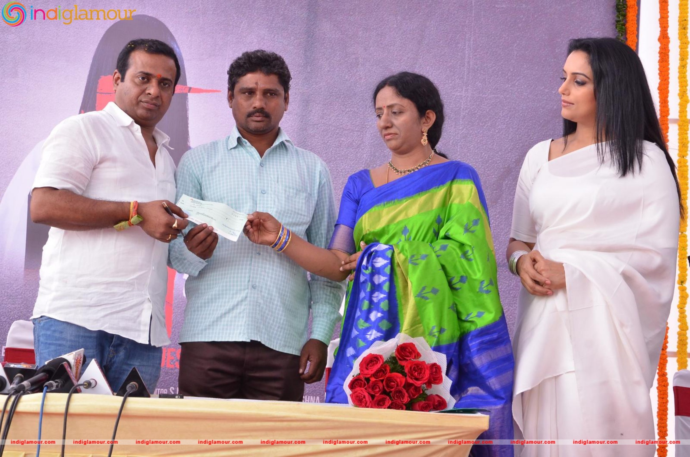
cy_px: 228
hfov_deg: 32.0
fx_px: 1205
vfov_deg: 21.5
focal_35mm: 63
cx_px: 345
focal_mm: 42
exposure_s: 1/125
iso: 1250
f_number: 7.1
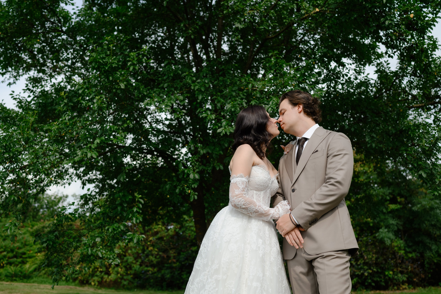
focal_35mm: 35
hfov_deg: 54.4
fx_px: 429
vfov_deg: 37.9
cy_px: 147
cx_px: 220
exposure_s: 1/1600
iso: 100
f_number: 2.8
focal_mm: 35
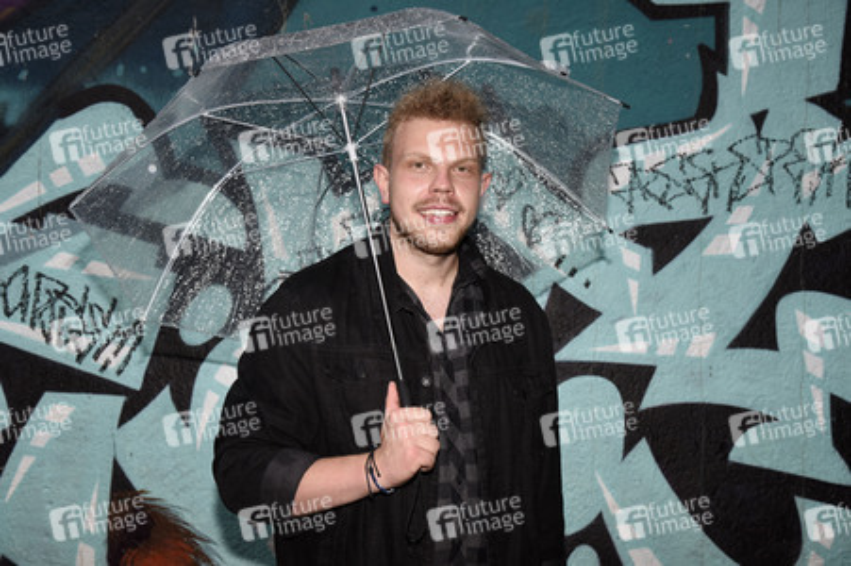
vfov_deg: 28.0
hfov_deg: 41.1
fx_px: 1134
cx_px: 426
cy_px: 283
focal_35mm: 48
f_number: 6.3
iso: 1250
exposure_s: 1/60
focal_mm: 48
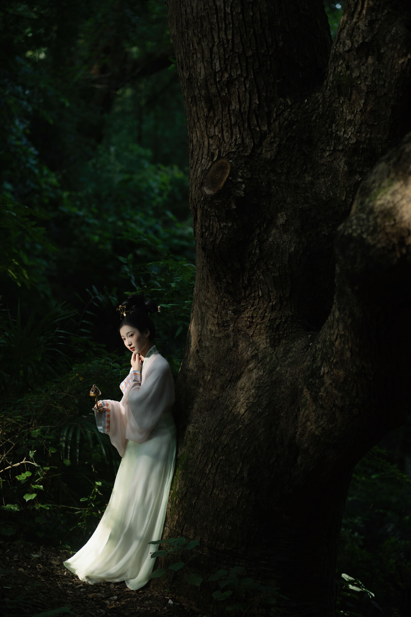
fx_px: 1456
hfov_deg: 16.1
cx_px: 206
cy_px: 308
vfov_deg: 23.9
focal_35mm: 85
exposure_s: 1/250
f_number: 1.8
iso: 100
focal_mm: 85
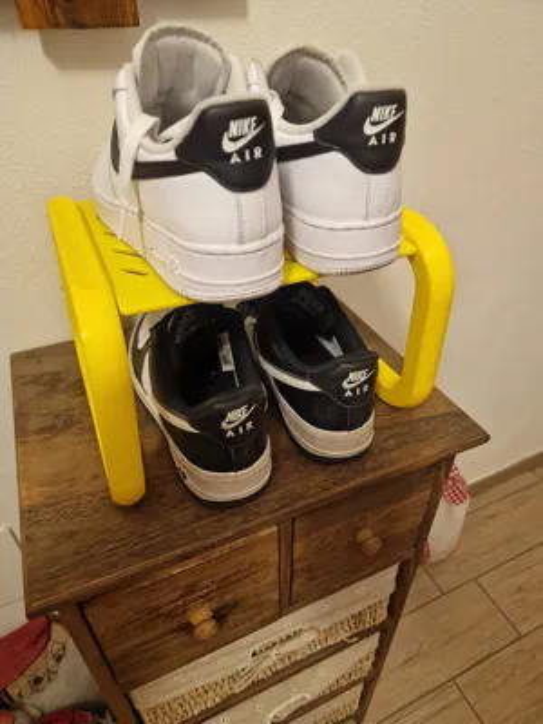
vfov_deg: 73.9
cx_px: 272
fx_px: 481
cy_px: 362
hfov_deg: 58.9
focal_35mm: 23
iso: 800
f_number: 1.8
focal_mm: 6.4
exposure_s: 1/100
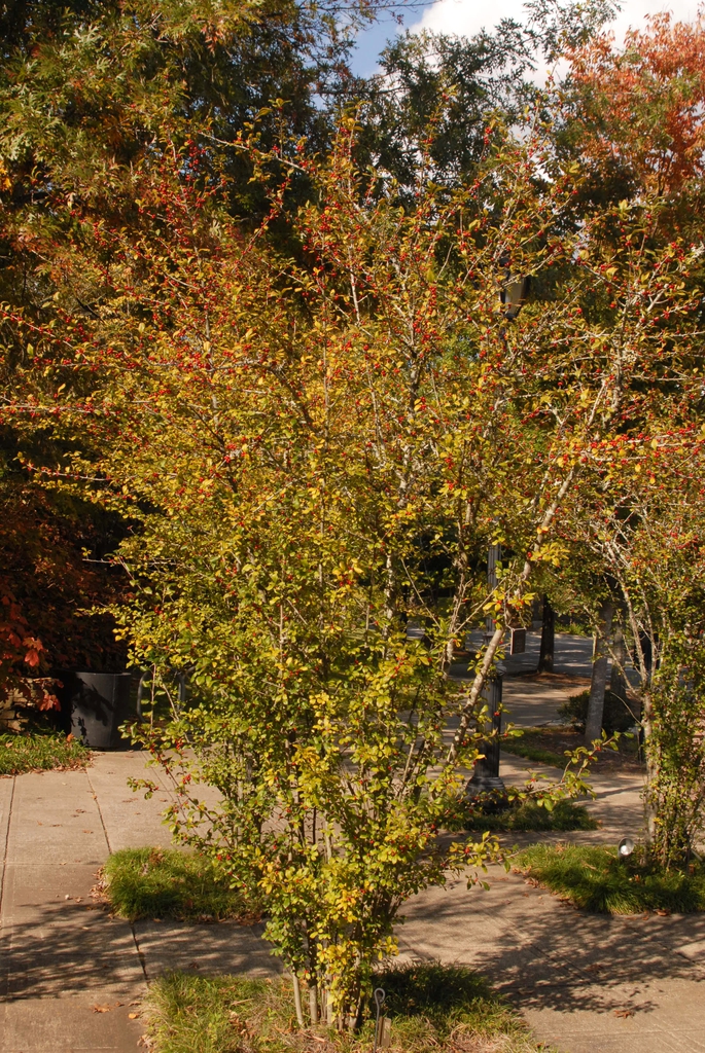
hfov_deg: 32.0
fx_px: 1231
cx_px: 352
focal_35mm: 42
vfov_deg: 46.4
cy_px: 526
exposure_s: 1/320
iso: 400
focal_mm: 28
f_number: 9
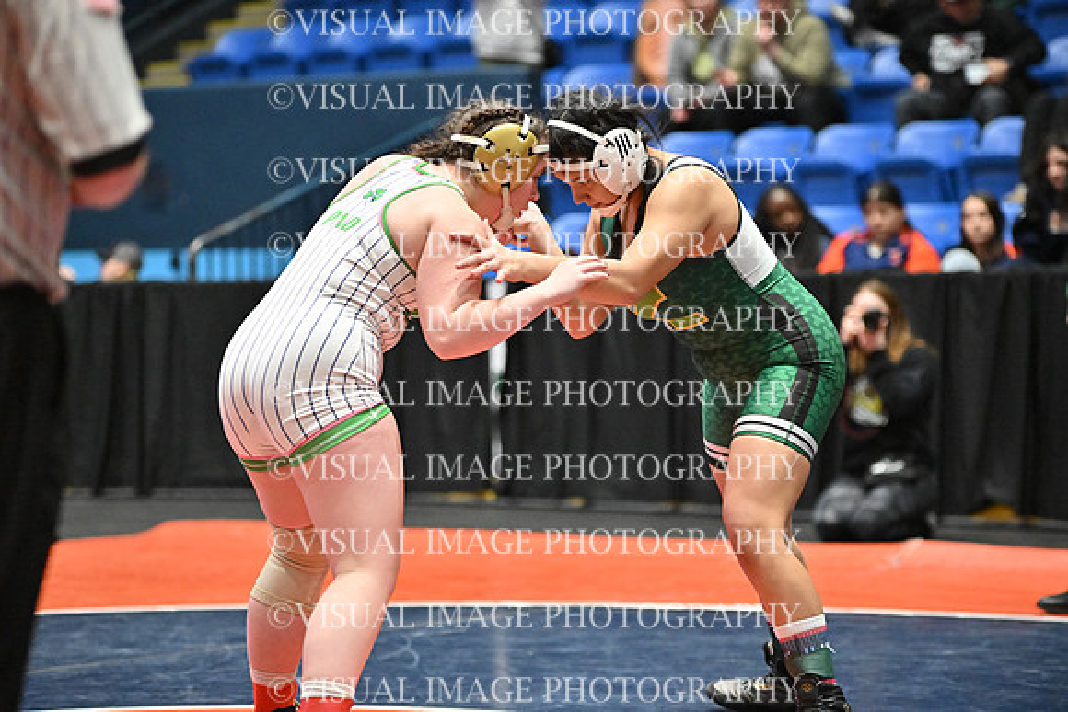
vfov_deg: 9.8
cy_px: 356
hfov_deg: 14.7
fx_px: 4154
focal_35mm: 140
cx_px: 534
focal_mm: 140
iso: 6400
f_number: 2.8
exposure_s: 1/1250
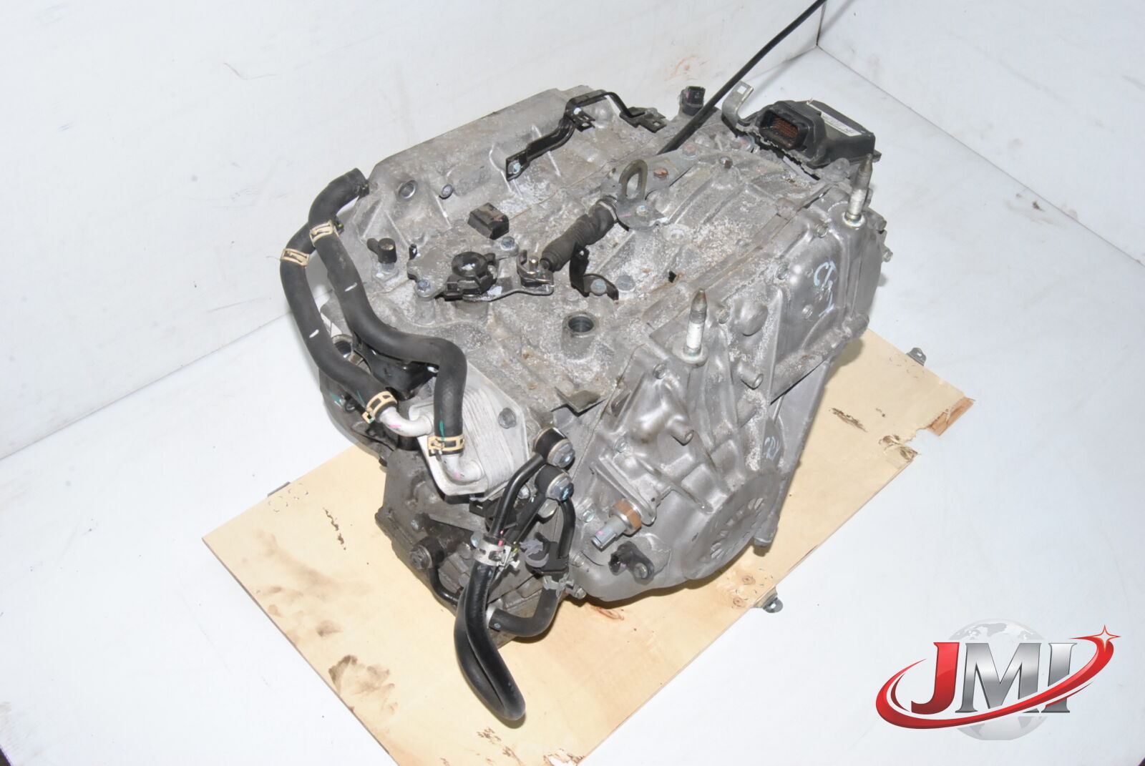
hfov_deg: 53.1
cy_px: 383
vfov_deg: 37.0
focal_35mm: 36
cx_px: 572
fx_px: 1146
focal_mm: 24
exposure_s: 1/200
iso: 800
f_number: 20
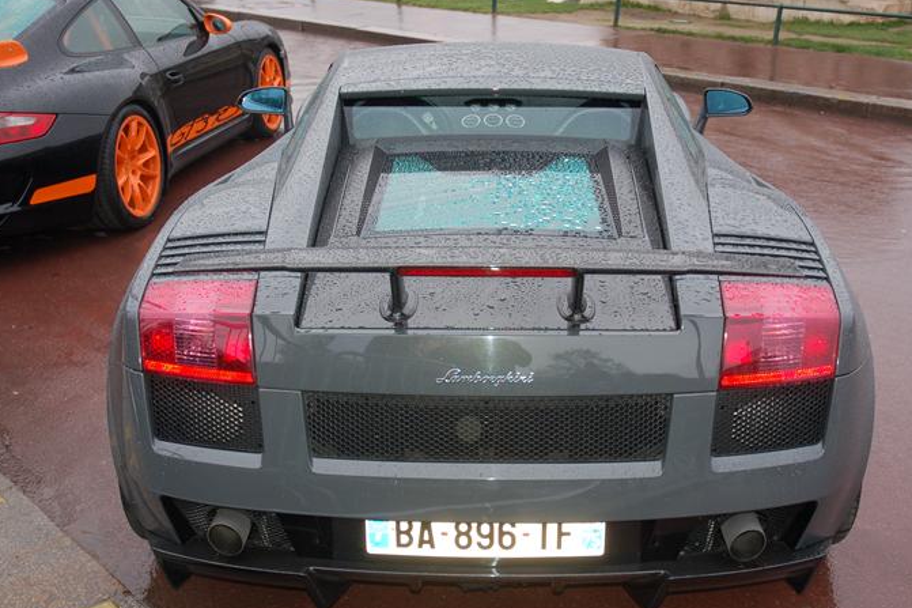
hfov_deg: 44.9
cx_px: 480
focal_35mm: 44
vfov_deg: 30.8
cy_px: 313
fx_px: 1103
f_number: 3.8
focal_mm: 27
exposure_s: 1/60
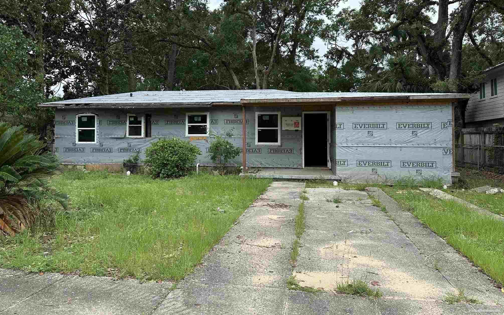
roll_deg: +0.5
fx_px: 357
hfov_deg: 70.4
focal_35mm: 26
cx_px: 249
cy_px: 127
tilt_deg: +1.8
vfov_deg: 47.3
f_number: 1.78
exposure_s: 1/1374
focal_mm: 6.86
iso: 80
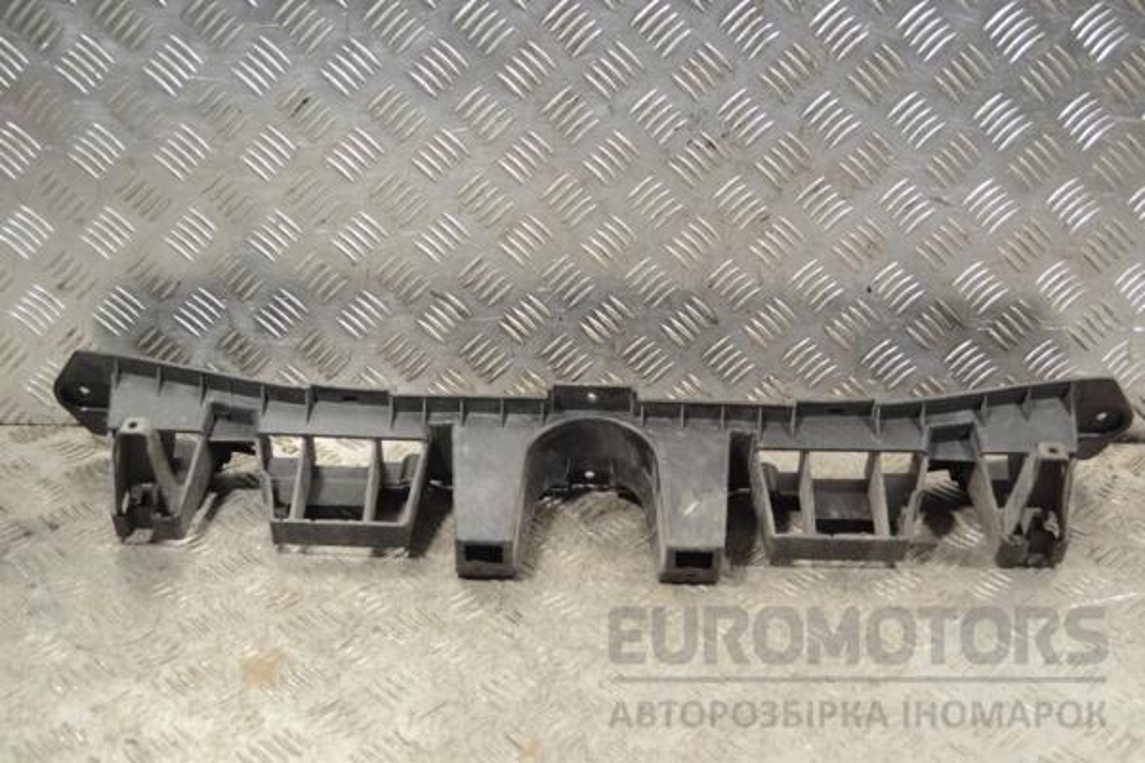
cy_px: 382
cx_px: 572
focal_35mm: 48
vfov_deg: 28.1
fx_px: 1527
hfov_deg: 41.1
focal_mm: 32
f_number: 4.8
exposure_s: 1/30
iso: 220
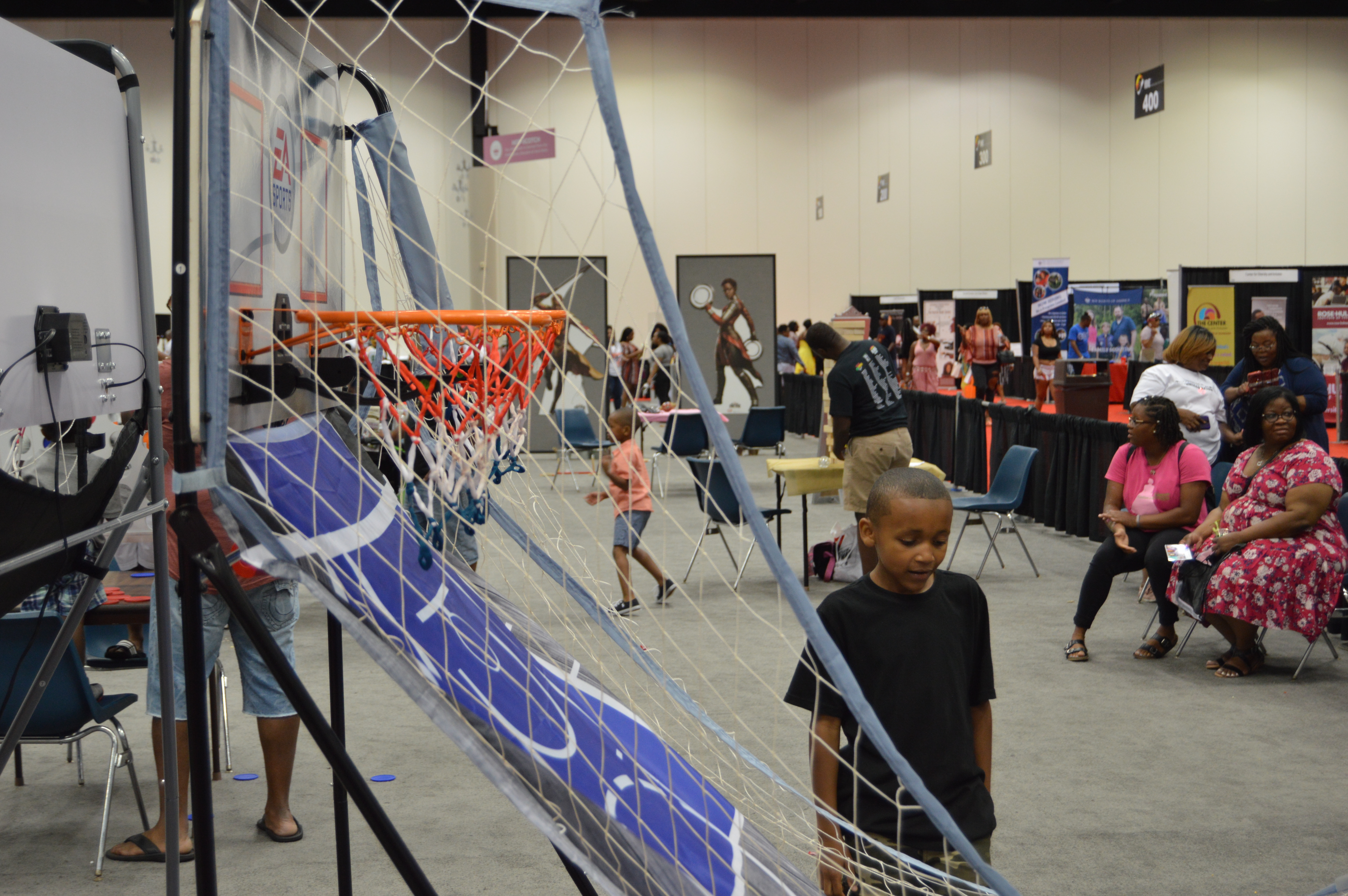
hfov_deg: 37.9
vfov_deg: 25.7
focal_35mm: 52
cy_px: 448
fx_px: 1964
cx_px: 674
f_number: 4.5
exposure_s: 1/60
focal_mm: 35
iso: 560
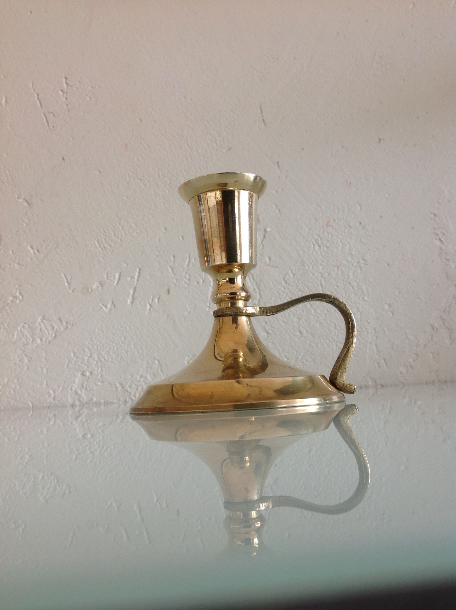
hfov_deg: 40.6
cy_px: 305
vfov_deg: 52.7
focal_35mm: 35
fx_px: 616
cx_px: 228
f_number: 2.4
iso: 50
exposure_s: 1/15
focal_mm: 4.28
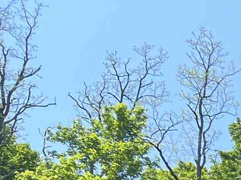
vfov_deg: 9.3
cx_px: 626
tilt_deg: +17.0
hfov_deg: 11.3
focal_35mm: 138
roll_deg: -2.1
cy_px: 473
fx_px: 961
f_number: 1.5
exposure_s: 1/1449
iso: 50
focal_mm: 5.7
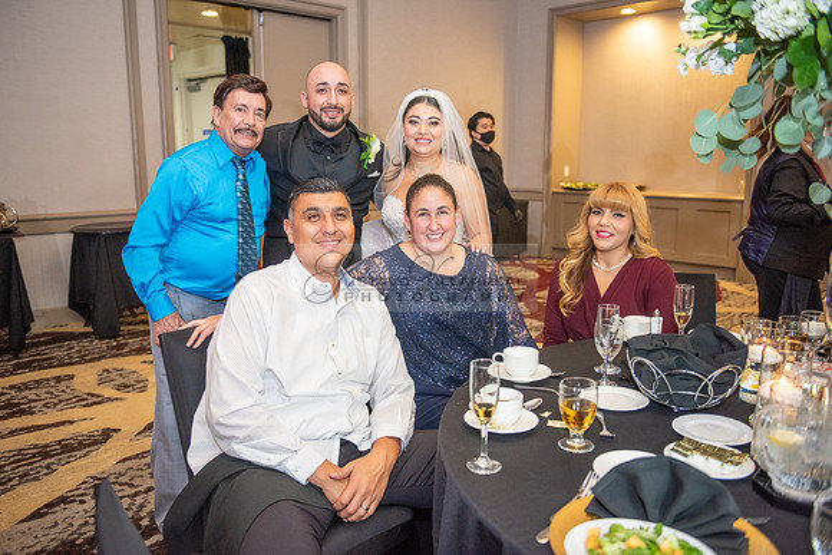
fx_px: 717
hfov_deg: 60.3
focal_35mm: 31
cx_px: 416
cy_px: 278
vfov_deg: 42.3
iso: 1600
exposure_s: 1/200
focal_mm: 31
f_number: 2.8
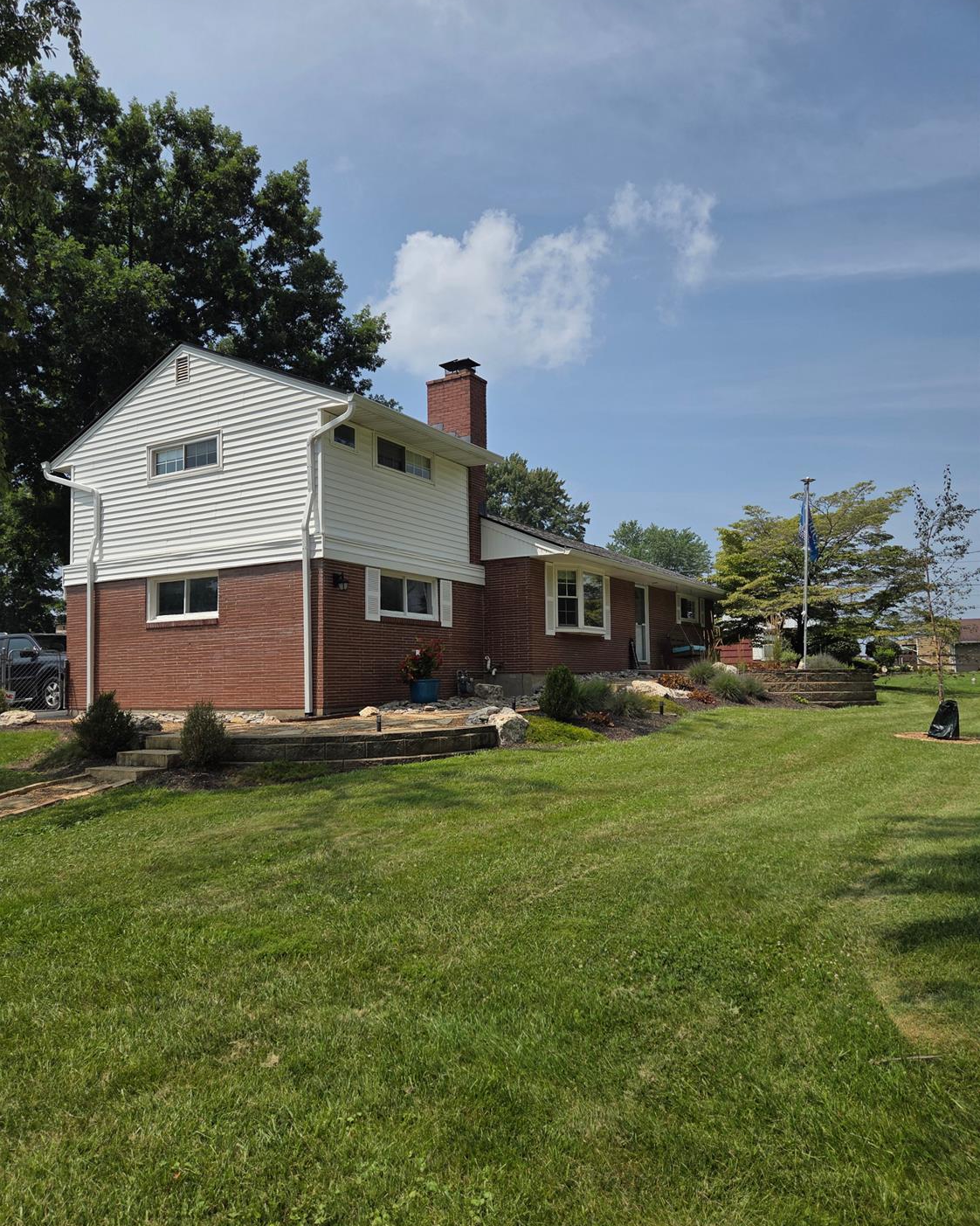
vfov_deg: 70.2
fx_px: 870
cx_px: 490
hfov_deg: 58.8
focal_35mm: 24
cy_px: 644
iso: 80
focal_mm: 5.4
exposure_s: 1/7891
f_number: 1.8
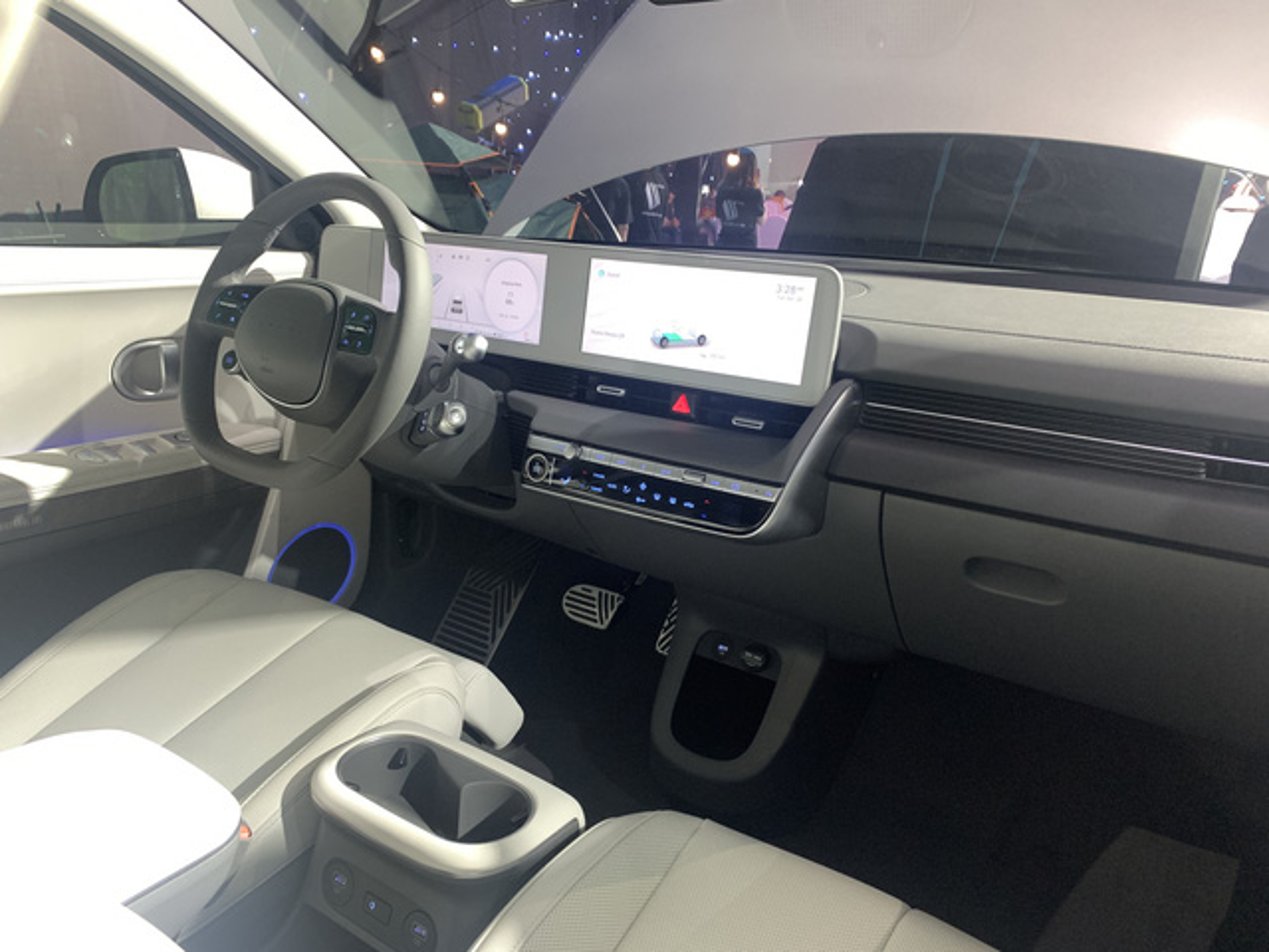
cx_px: 634
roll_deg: -1.7
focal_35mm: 26
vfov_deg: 53.1
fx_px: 953
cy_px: 476
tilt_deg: -16.5
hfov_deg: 67.3
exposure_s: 1/50
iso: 250
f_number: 1.8
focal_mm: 4.25
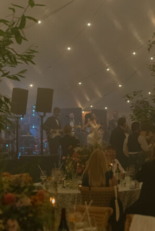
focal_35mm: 81
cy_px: 73
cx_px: 149
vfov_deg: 24.9
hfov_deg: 16.6
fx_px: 521
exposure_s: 1/4000
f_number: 1.4
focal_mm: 35
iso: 4500
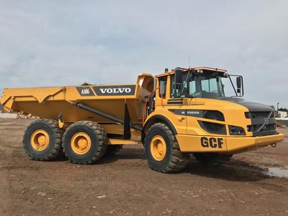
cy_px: 108
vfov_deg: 49.7
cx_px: 144
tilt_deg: +1.9
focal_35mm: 28
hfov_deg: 63.4
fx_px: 233
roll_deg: -0.8
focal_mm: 3.99
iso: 20
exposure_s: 1/2817
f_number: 1.8
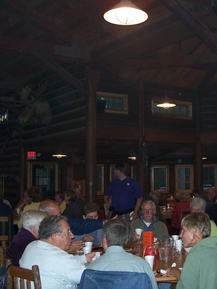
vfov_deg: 38.2
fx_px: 418
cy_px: 143
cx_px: 149
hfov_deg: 28.9
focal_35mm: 50
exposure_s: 1/60
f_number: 2.8
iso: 200
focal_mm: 7.8
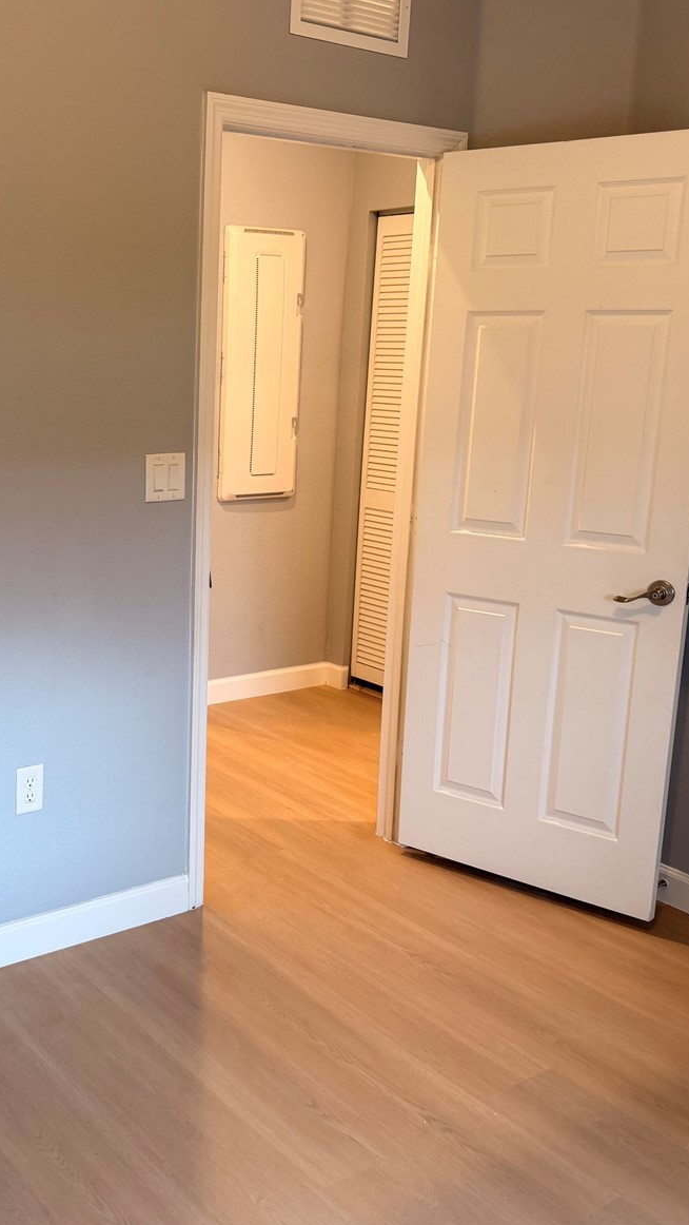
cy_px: 605
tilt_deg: -12.5
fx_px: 1169
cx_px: 165
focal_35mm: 36
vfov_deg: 55.3
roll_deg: -1.5
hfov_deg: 32.2
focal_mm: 6.76
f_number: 1.78
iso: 160
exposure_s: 1/60
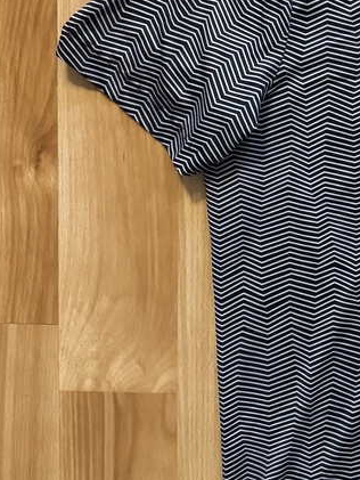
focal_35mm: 76
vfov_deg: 25.6
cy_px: 188
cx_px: 539
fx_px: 1053
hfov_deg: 17.5
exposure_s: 1/41
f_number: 1.78
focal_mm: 6.76
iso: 800
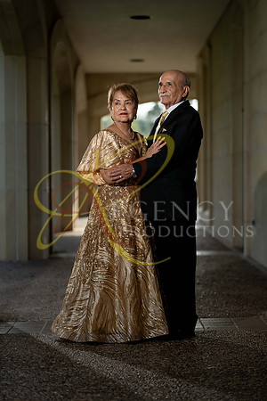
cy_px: 200
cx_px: 134
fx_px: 946
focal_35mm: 85
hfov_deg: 16.1
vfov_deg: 23.9
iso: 200
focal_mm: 85
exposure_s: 1/1250
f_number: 2.2
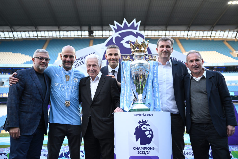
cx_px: 119
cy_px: 80
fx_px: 271
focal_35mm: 41
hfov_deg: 47.4
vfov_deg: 32.6
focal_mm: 41
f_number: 2.8
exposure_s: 1/800
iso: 1250
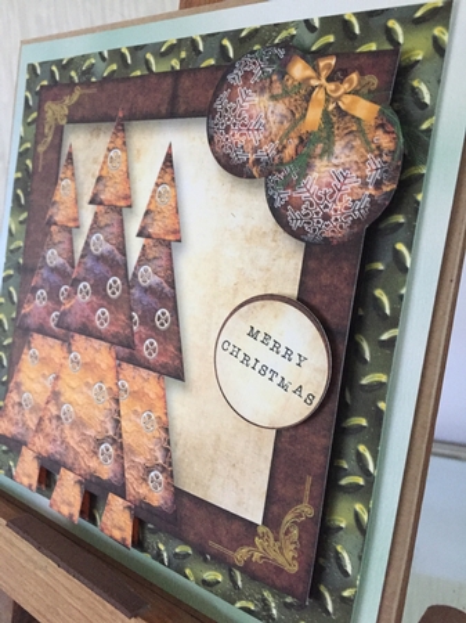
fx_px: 521
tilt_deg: -16.2
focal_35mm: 29
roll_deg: +1.4
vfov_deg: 61.7
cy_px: 312
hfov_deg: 48.2
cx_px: 233
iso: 320
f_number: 2.2
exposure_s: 1/25
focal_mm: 4.15
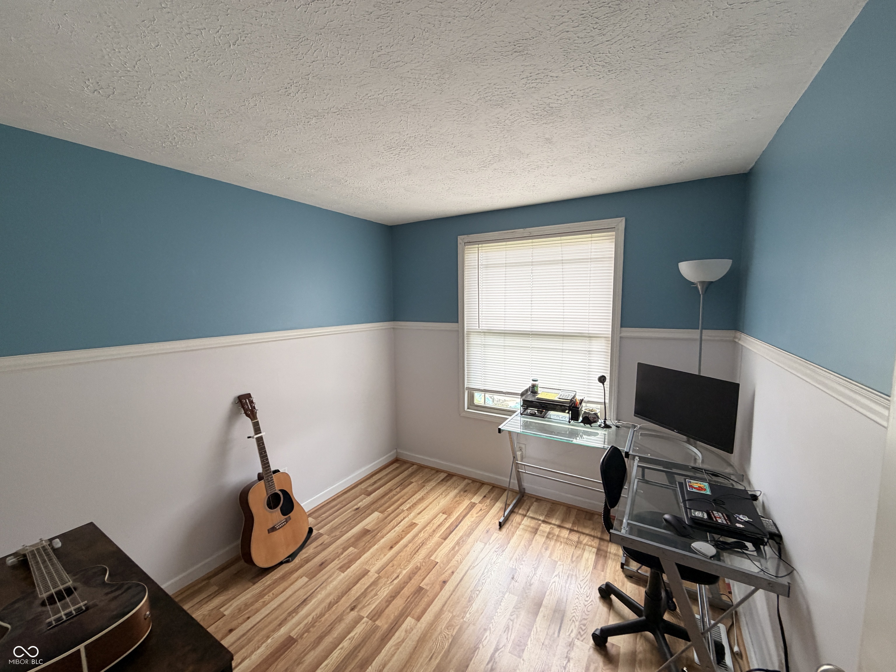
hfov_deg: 102.1
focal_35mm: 14
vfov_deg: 85.7
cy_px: 336
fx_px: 362
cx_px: 448
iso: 200
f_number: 2.2
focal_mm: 2.22
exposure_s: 1/121
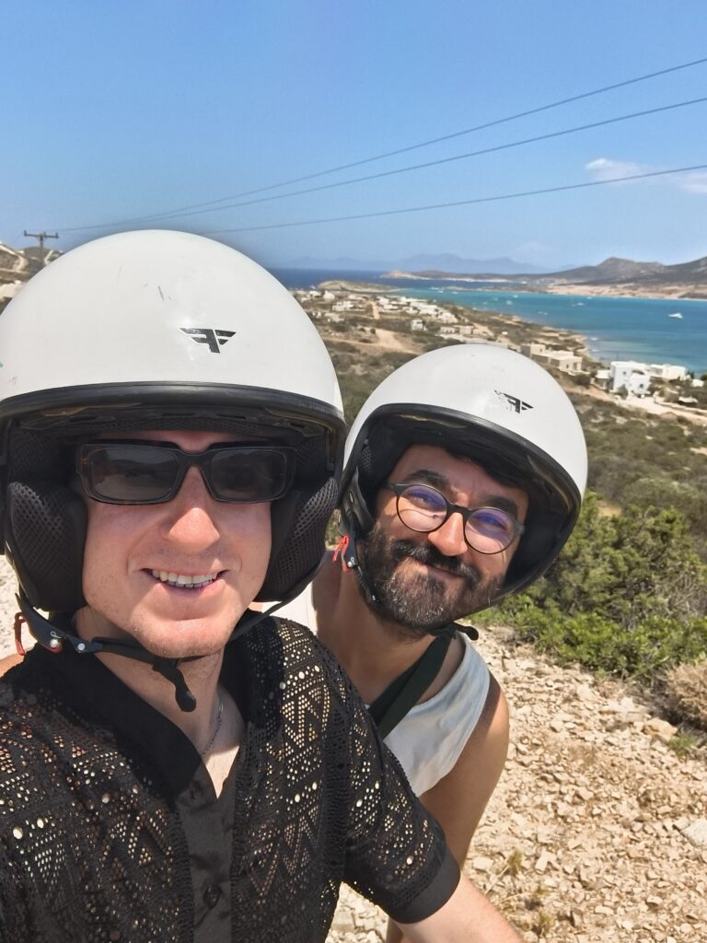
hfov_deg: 48.2
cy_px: 472
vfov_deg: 61.7
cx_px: 354
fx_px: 790
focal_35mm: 29
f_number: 2.2
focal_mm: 3.61
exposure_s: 1/4762
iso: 103
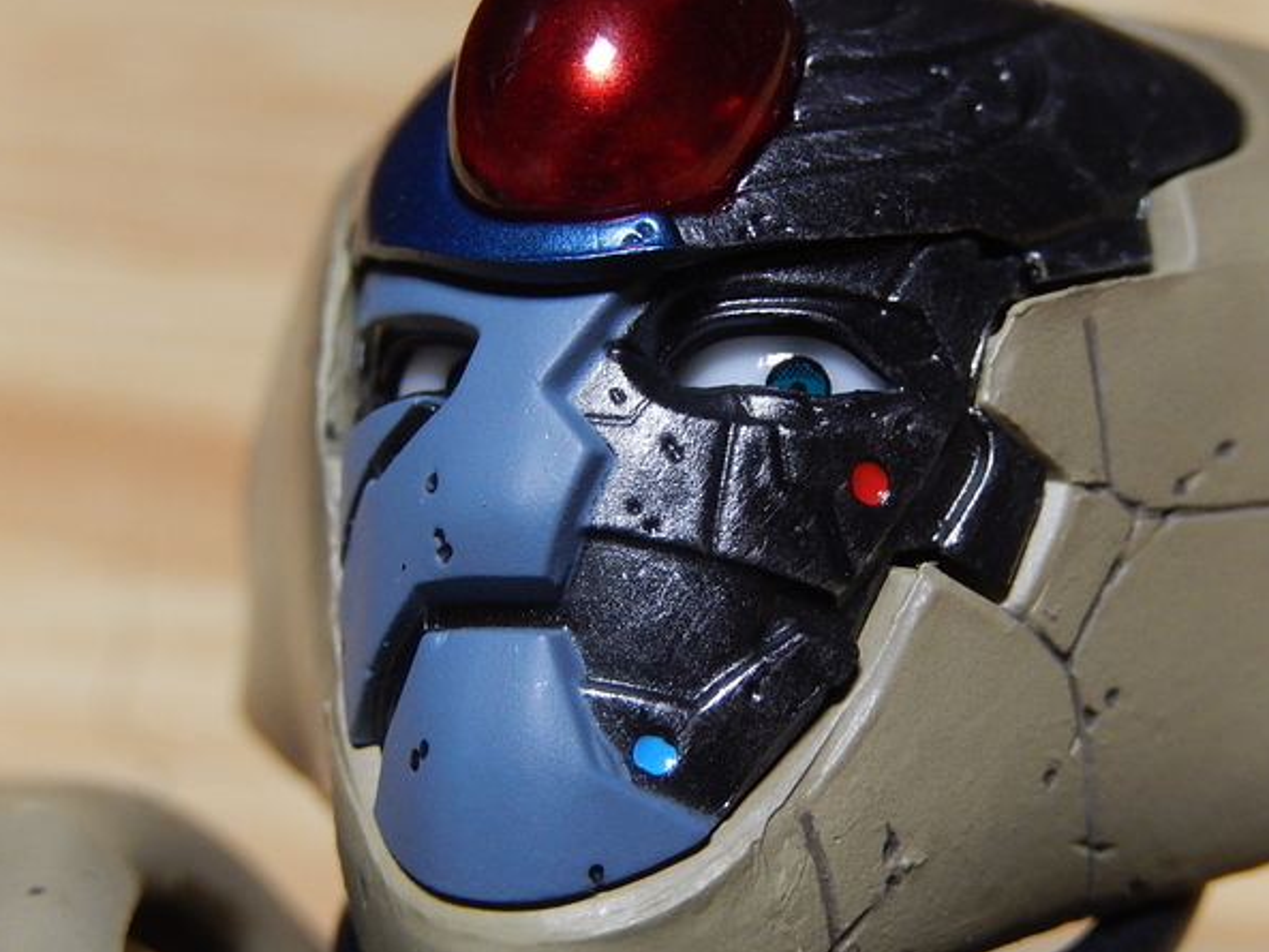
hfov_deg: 22.8
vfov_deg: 17.2
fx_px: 3153
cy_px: 475
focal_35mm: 86
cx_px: 631
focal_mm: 15.2
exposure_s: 1/15
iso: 500
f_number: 5.1
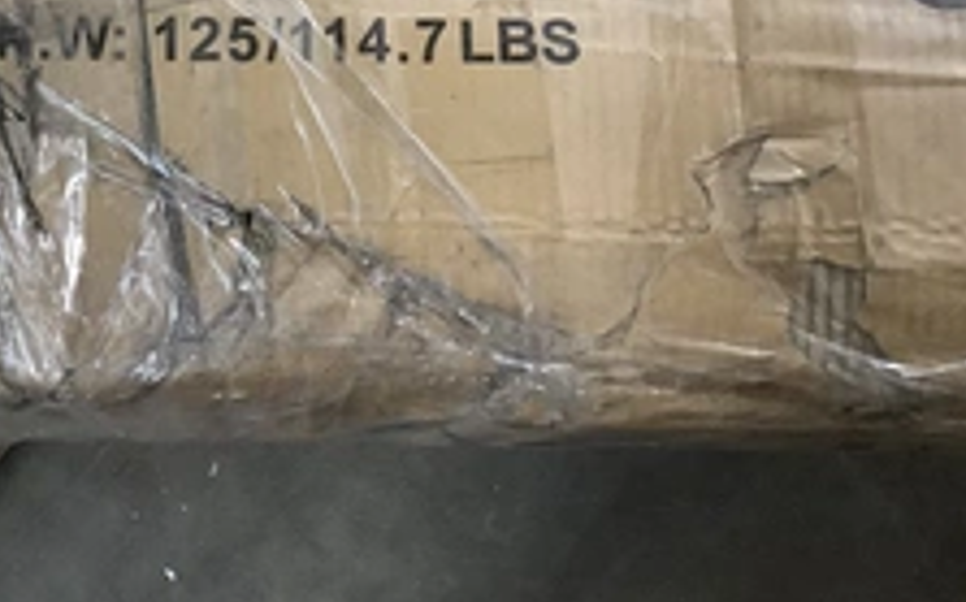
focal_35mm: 59
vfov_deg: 21.3
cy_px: 13
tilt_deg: -73.8
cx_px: 117
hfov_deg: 33.0
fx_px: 1552
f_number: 2.4
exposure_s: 1/30
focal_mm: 3.3
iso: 500
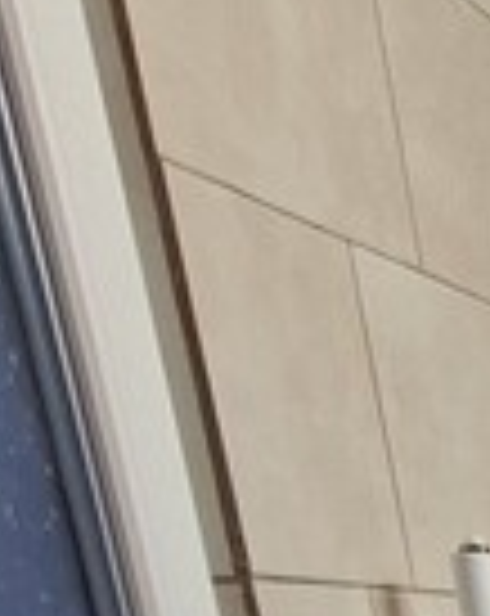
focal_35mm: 95
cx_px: 1407
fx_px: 1728
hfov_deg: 11.2
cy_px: 1326
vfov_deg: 15.2
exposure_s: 1/40
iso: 50
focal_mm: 1.74
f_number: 2.2
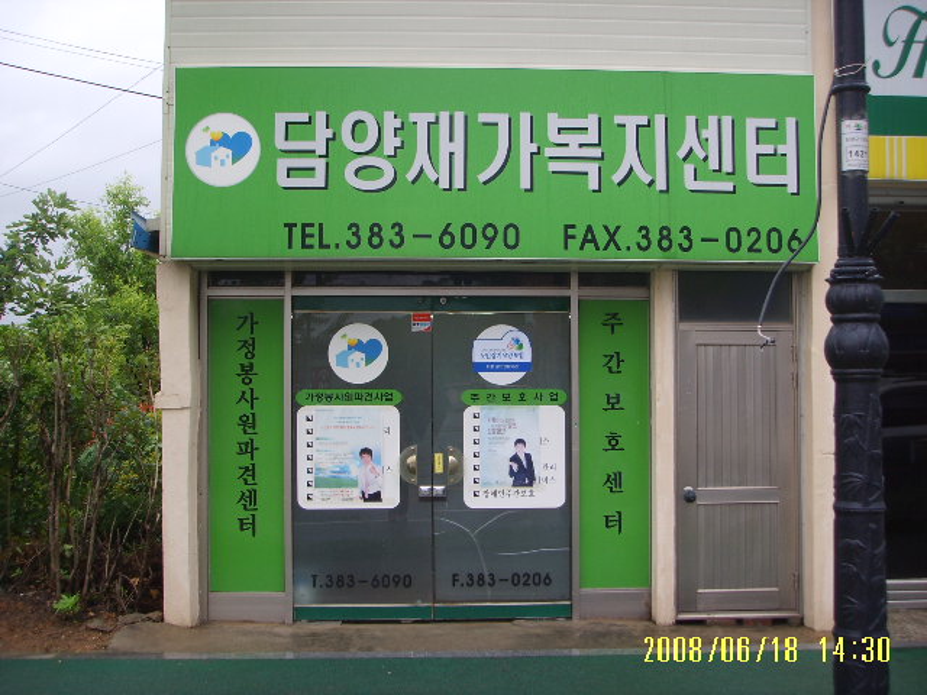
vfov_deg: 36.8
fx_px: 1044
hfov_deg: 47.9
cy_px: 348
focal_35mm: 39
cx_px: 464
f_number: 3.5
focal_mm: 6.6
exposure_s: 1/180
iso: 50
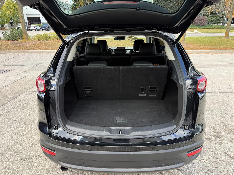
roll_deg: -0.3
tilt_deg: -21.1
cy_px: 88
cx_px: 117
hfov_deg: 71.6
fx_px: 162
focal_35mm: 24
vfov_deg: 56.8
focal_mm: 6.76
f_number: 1.78
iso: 80
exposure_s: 1/277
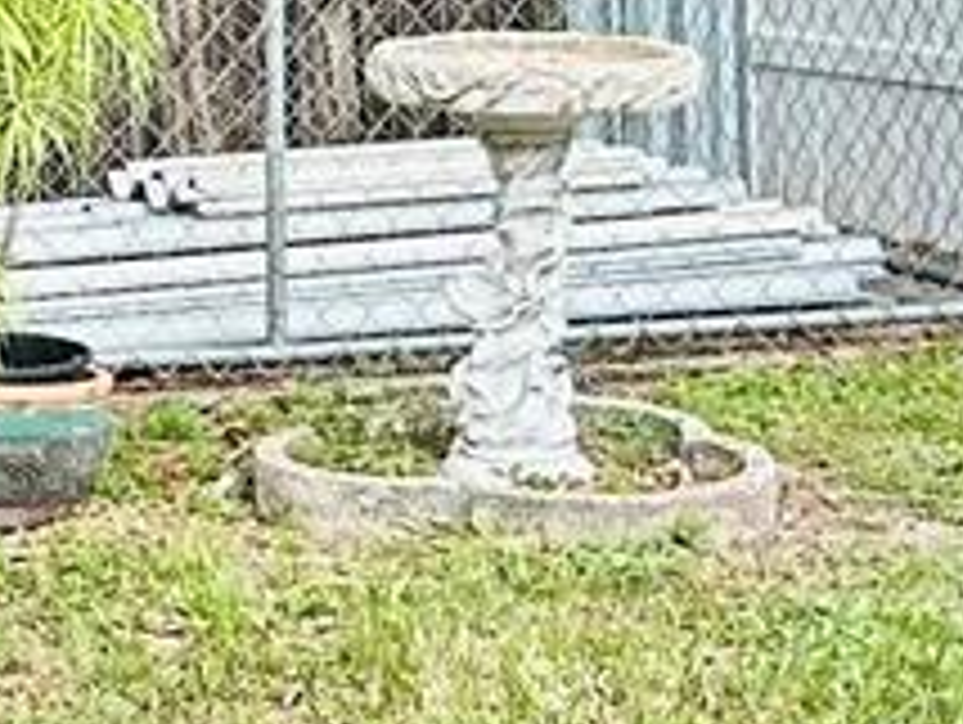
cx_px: -428
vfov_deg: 7.7
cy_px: 247
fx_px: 5403
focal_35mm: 194
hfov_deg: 9.9
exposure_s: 1/394
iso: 50
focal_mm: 5.7
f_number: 1.5
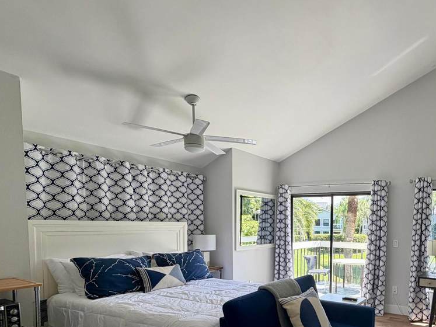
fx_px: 302
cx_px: 341
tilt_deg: -3.9
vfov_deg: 54.4
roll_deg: -0.8
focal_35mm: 24
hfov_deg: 65.9
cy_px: 242
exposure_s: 1/121
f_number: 2.2
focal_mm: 2.22
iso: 50
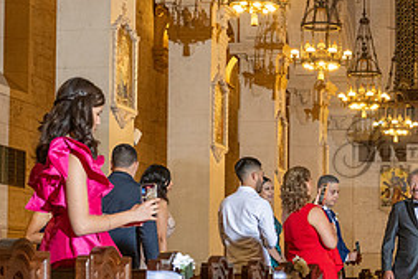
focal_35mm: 112
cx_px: 454
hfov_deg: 17.6
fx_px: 1301
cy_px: 220
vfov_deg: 12.2
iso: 1000
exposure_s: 1/160
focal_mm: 35
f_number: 4.5
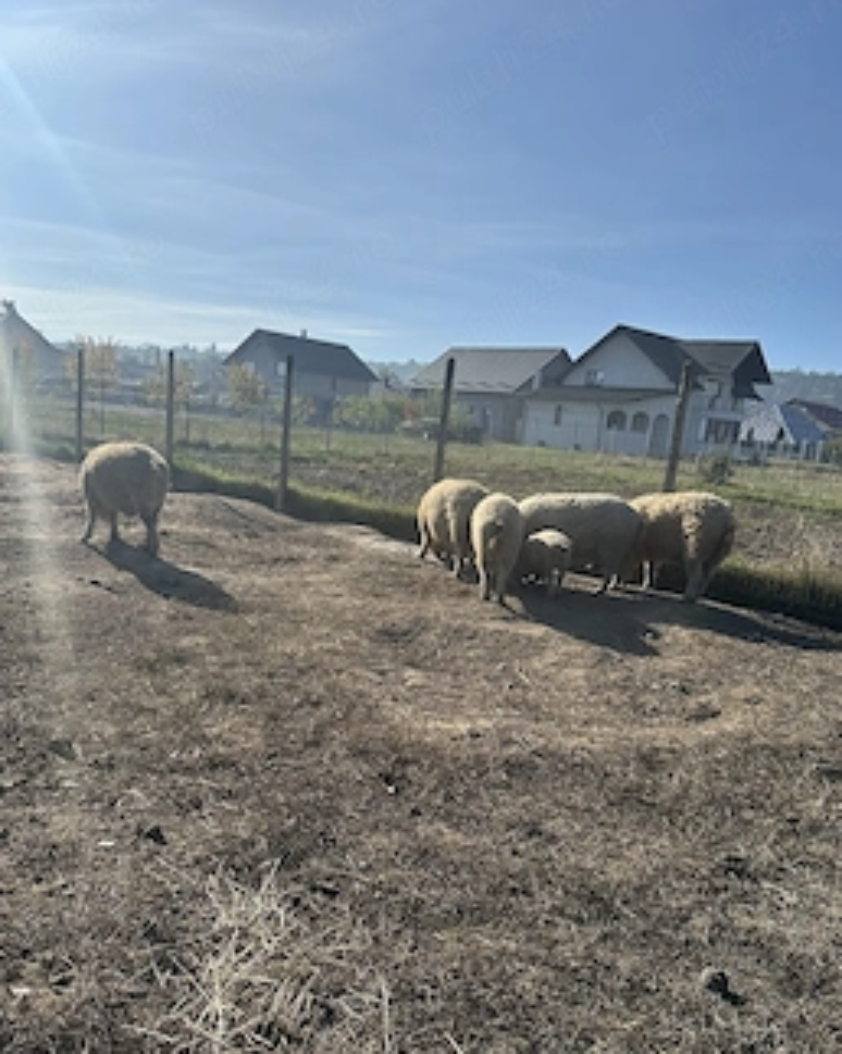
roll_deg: -5.9
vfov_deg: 60.2
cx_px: 405
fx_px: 904
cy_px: 610
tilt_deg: -11.3
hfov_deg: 49.9
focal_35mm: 29
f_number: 1.78
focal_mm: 6.86
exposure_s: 1/6623
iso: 80
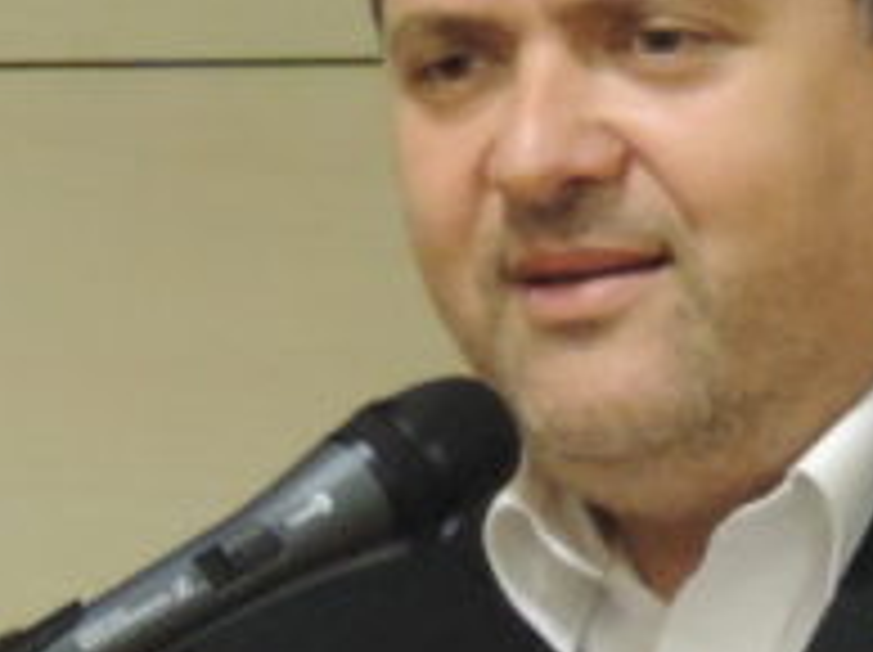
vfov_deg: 1.6
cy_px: 859
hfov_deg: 2.2
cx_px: 135
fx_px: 22644
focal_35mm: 899
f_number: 4.5
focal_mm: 30.3
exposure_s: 1/15
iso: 800
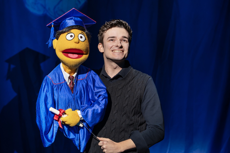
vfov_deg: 8.2
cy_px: 81
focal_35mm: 167
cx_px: 85
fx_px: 1066
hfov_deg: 12.3
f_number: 4.5
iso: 1000
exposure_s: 1/320
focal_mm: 130
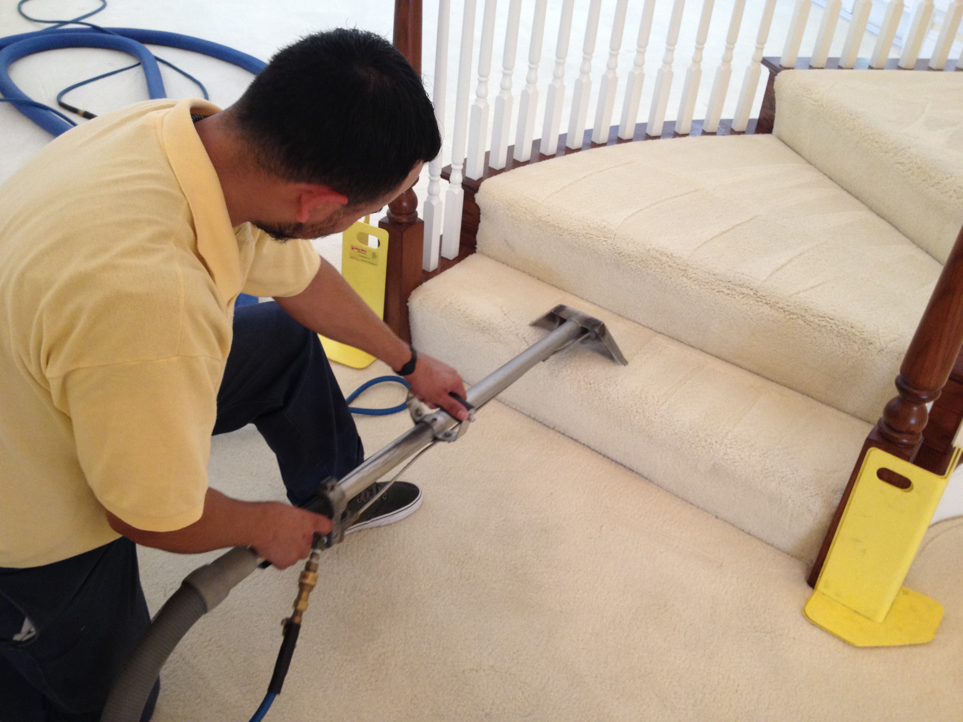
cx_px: 482
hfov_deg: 52.6
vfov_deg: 40.7
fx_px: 974
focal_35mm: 35
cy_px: 361
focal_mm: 4.28
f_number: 2.4
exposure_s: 1/20
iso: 125
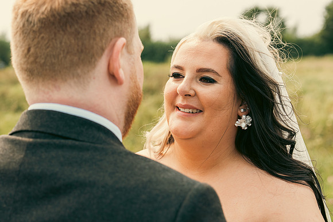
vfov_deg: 18.2
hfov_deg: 27.0
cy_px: 111
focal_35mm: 75
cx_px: 166
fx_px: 694
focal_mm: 50
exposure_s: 1/500
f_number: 3.5
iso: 125
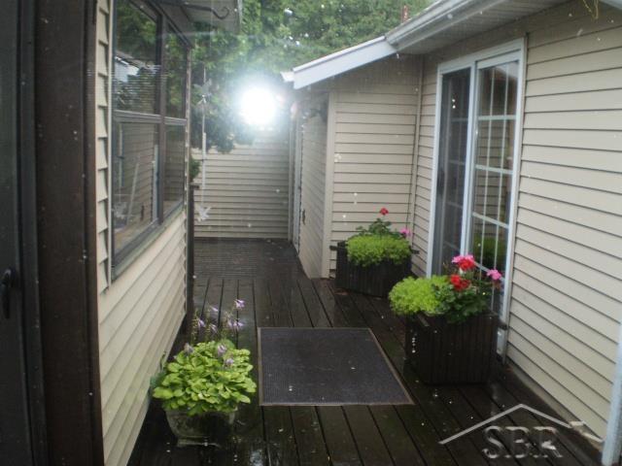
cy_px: 233
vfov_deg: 39.7
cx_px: 311
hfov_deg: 51.4
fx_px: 647
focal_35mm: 36
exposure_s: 1/30
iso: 125
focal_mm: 6.3
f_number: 3.1
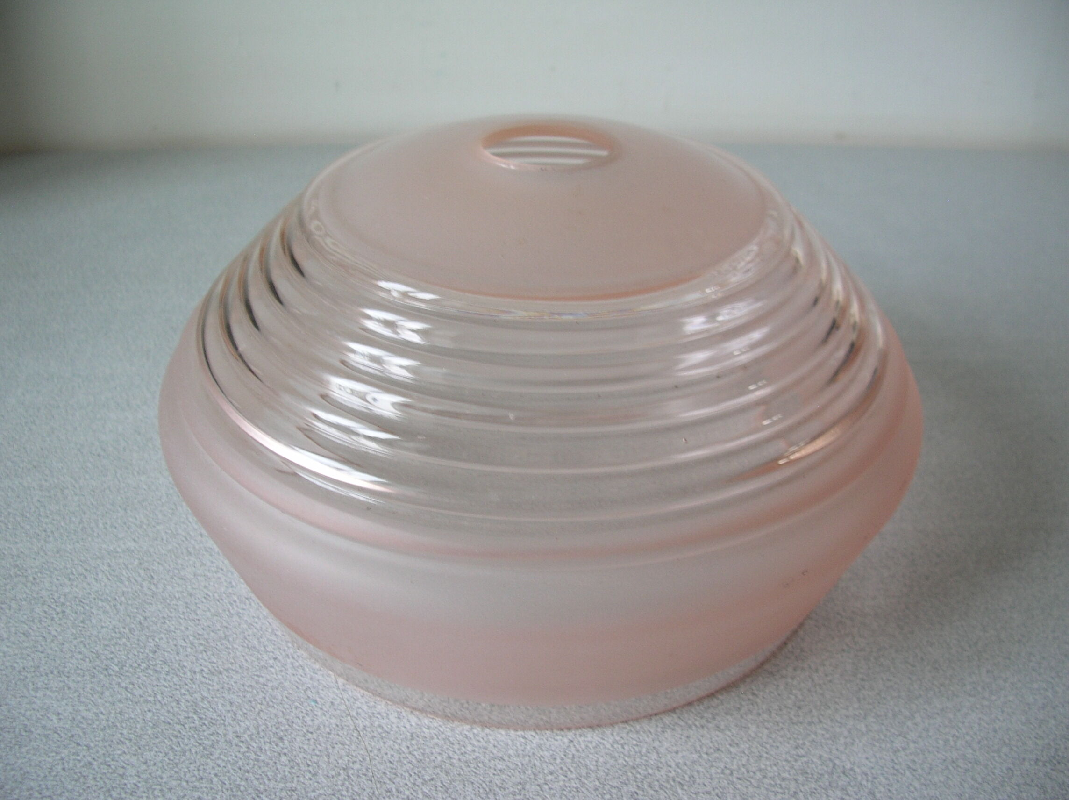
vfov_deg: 40.6
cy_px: 400
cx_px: 534
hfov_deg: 52.7
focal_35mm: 35
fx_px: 1080
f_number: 2.8
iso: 50
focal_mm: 5.8
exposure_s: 1/13.6
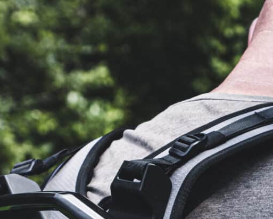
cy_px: 387
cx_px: 184
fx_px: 2951
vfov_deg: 4.2
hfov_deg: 5.3
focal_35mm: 365
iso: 250
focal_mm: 78
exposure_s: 1/160
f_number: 7.1
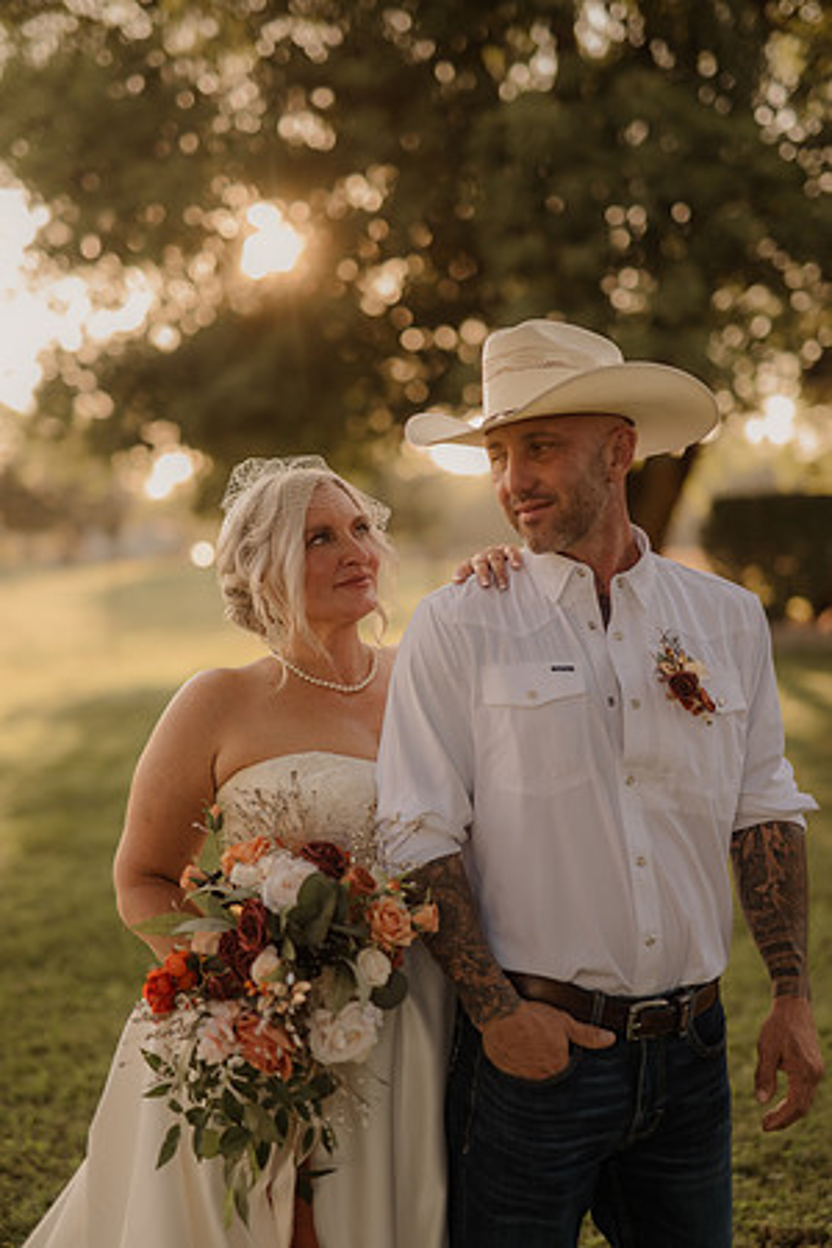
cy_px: 624
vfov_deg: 39.6
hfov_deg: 27.0
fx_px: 1733
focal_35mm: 50
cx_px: 416
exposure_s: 1/640
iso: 200
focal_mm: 50
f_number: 2.8
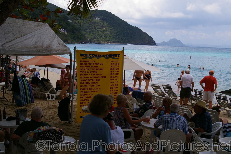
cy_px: 76
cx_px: 117
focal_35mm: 54
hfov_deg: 37.2
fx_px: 343
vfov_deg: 25.3
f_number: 11
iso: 200
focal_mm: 35
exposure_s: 1/250
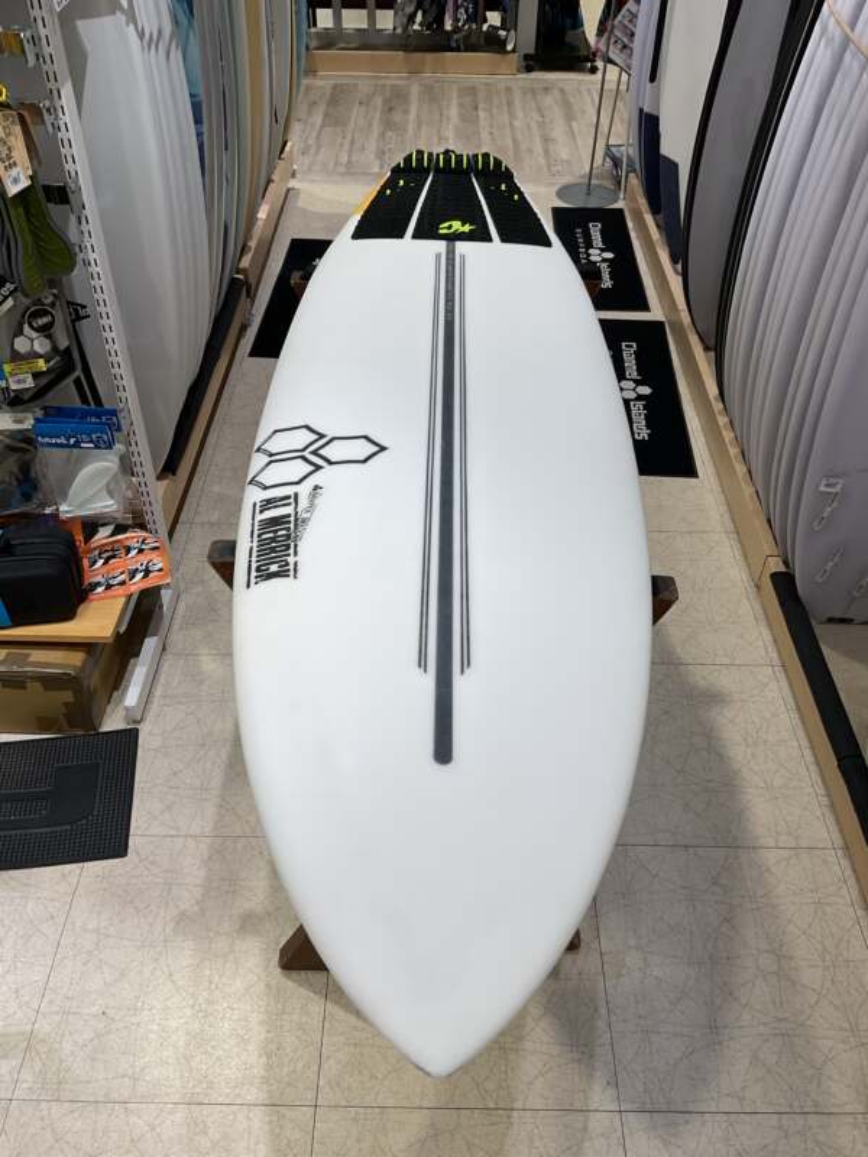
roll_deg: +0.1
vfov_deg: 61.7
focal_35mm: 29
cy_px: 578
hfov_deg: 48.2
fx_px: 970
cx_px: 434
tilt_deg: -42.6
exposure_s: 1/120
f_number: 1.8
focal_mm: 3
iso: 16
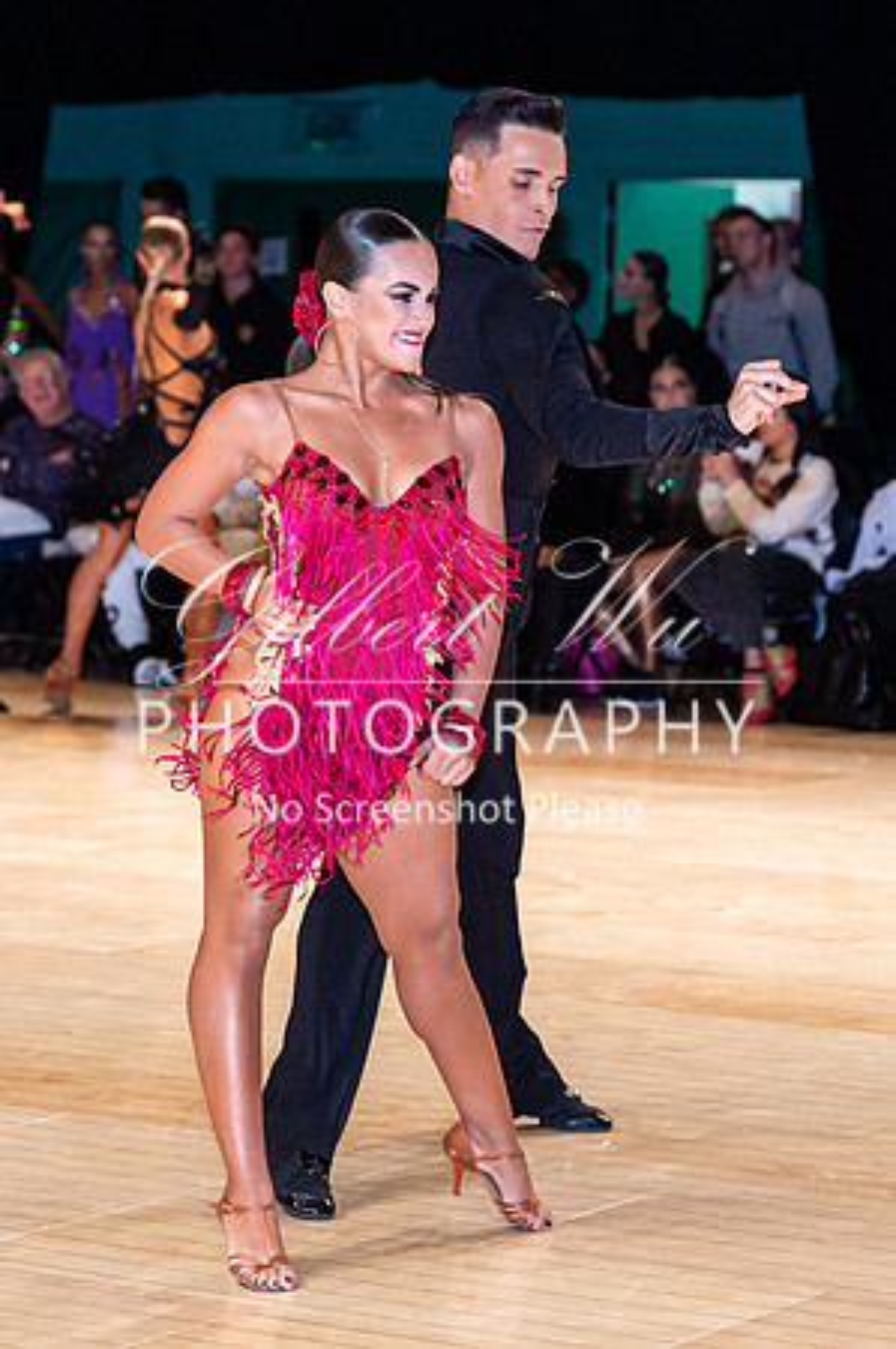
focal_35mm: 136
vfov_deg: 15.1
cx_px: 434
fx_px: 5100
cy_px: 675
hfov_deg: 10.0
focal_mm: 90
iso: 3200
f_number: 4
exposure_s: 1/500
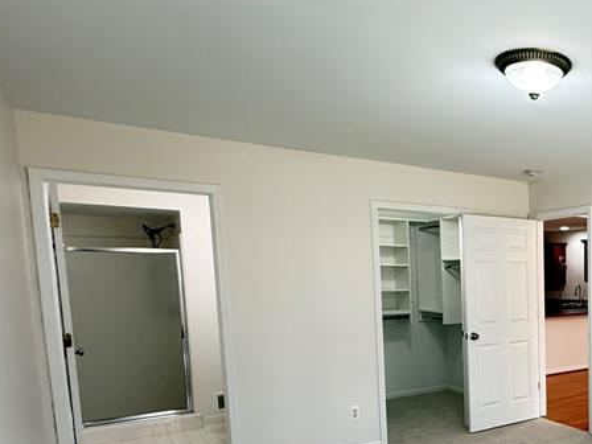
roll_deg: +0.9
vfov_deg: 42.8
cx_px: 601
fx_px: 547
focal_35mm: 32
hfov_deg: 46.7
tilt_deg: -5.4
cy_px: 333
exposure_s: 1/60
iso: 250
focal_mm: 2.22
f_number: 2.2
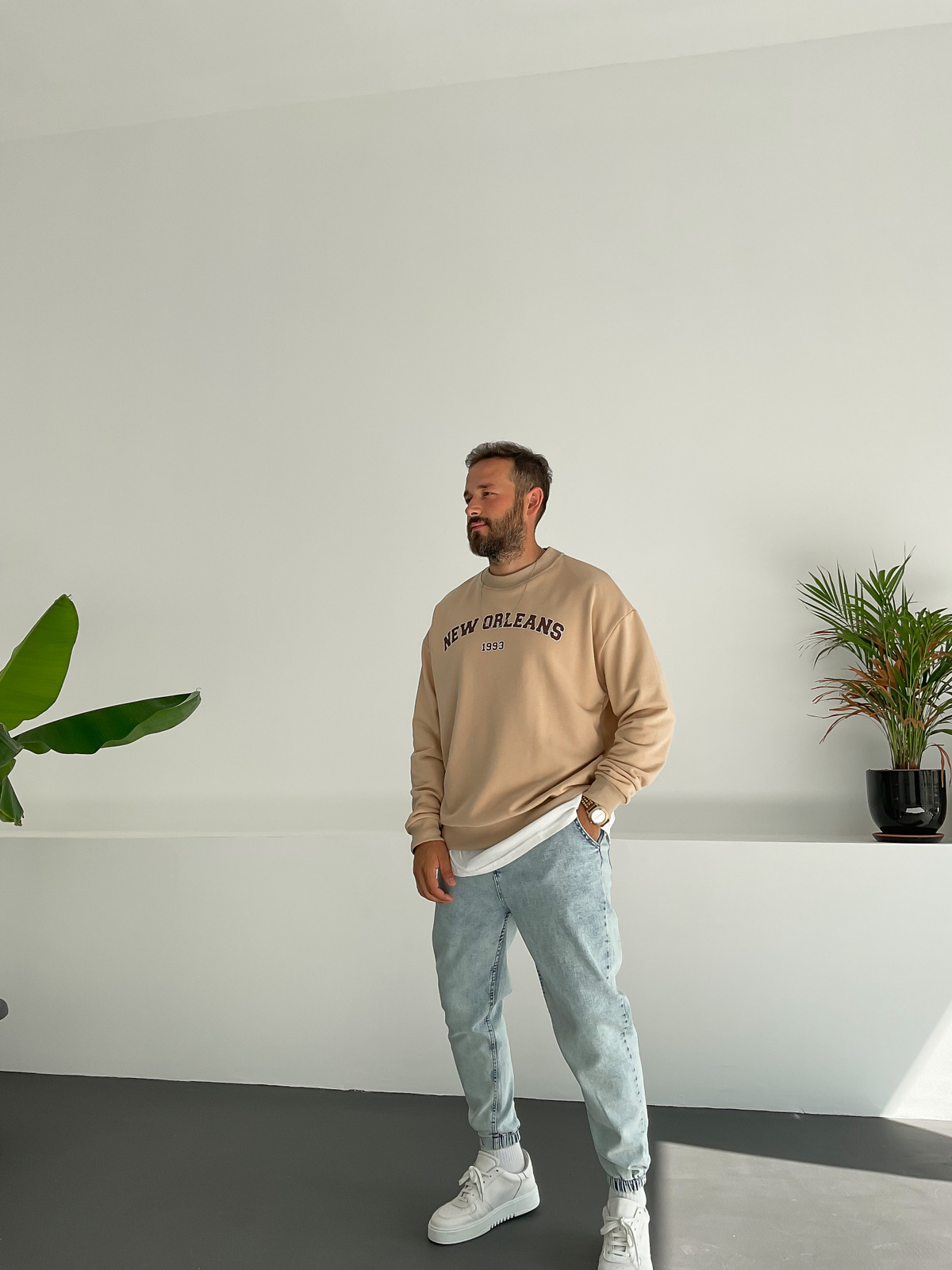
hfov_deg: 48.2
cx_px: 476
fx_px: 1063
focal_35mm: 29
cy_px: 635
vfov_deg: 61.7
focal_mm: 3
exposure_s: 1/400
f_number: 1.8
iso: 16
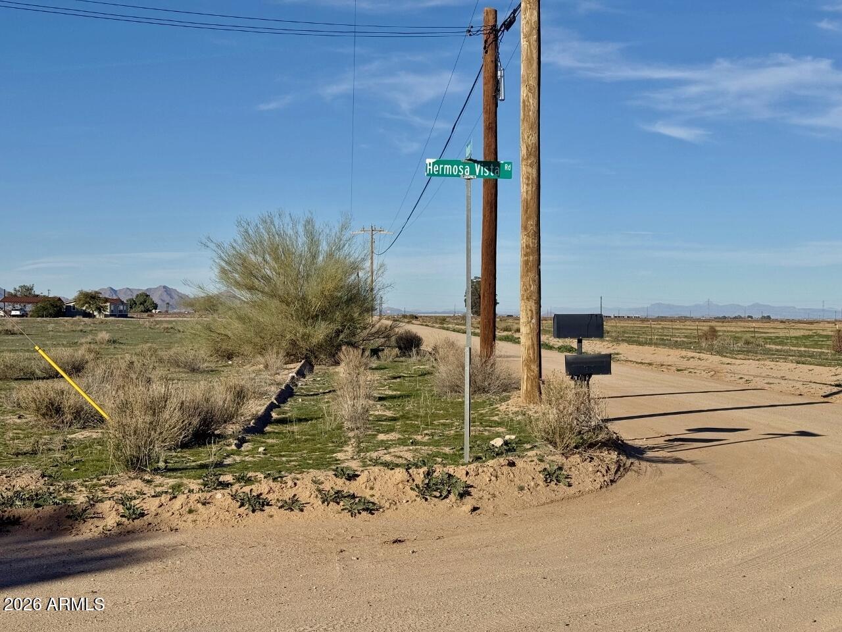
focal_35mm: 48
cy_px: 316
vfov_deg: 30.3
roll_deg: -0.6
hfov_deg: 39.7
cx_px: 421
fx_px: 1168
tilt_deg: +0.0
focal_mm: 6.76
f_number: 1.78
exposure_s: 1/9009
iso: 64
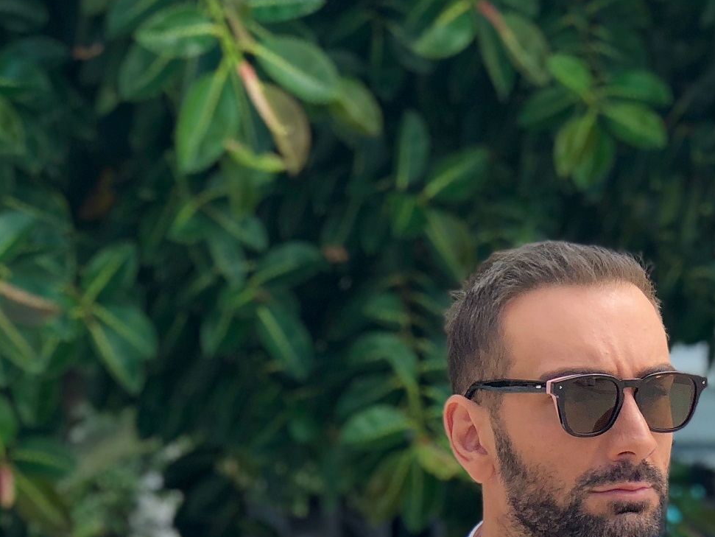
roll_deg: -0.3
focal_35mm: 142
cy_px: 626
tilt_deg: -6.8
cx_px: 678
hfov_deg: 13.7
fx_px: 2934
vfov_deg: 10.3
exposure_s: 1/363
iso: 20
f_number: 2.8
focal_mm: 6.6
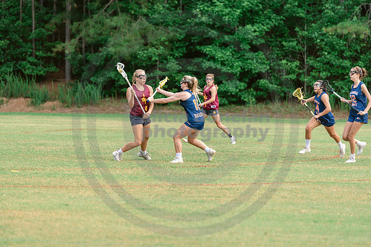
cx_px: 186
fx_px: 1907
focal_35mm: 185
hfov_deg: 11.1
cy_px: 124
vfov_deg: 7.4
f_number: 3.5
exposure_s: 1/800
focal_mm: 185
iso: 250
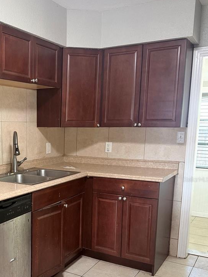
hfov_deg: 34.7
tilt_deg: -9.9
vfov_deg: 46.2
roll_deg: -0.4
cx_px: 37
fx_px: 320
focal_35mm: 40
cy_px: 179
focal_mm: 6.76
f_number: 1.78
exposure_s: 1/60
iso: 320
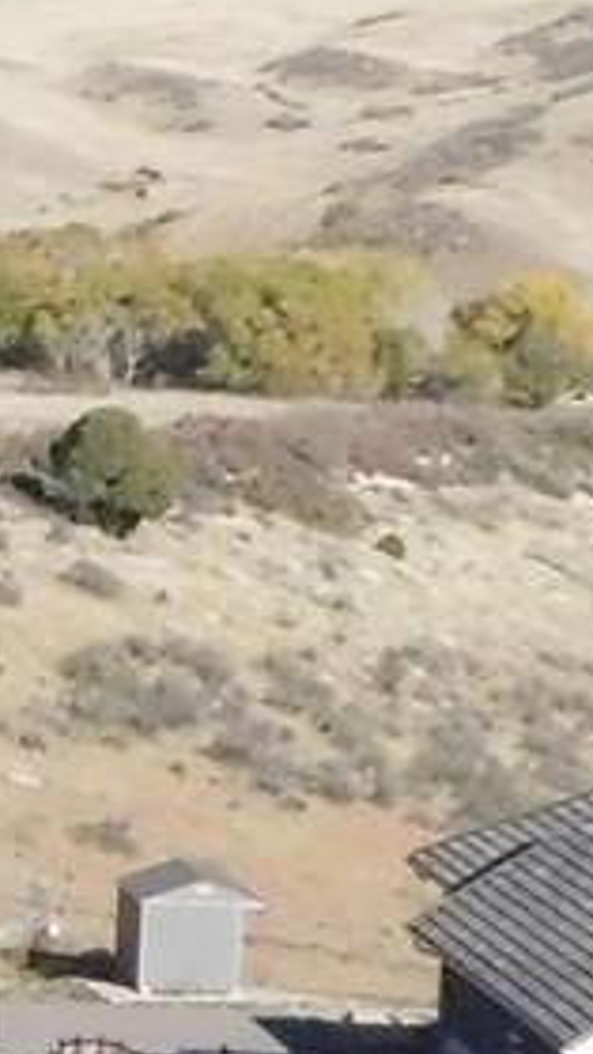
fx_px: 6288
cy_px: 344
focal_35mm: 225
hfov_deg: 5.0
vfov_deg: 9.6
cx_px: -1586
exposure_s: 1/1500
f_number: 7
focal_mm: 6.3
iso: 800
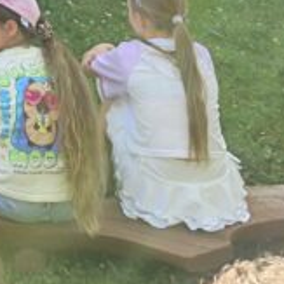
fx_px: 1188
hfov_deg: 10.8
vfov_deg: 11.7
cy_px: -341
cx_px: -472
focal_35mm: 128
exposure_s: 1/510
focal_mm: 6.55
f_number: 1.6
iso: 50
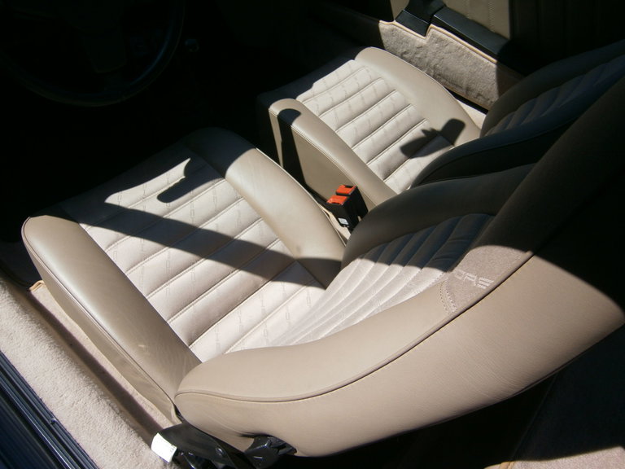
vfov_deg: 53.1
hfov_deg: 67.3
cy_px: 234
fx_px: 469
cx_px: 312
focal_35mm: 26
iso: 80
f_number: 2.8
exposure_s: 1/800
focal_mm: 4.7
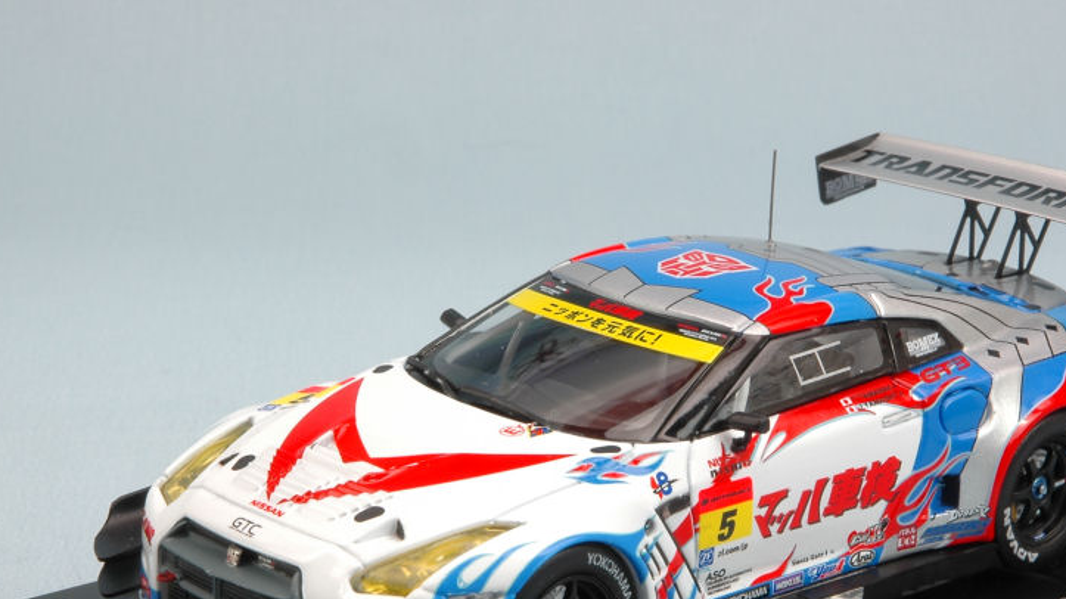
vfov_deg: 8.8
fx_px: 3871
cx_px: 631
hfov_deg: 15.7
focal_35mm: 137
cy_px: 429
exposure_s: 1.3
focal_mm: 70
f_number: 29
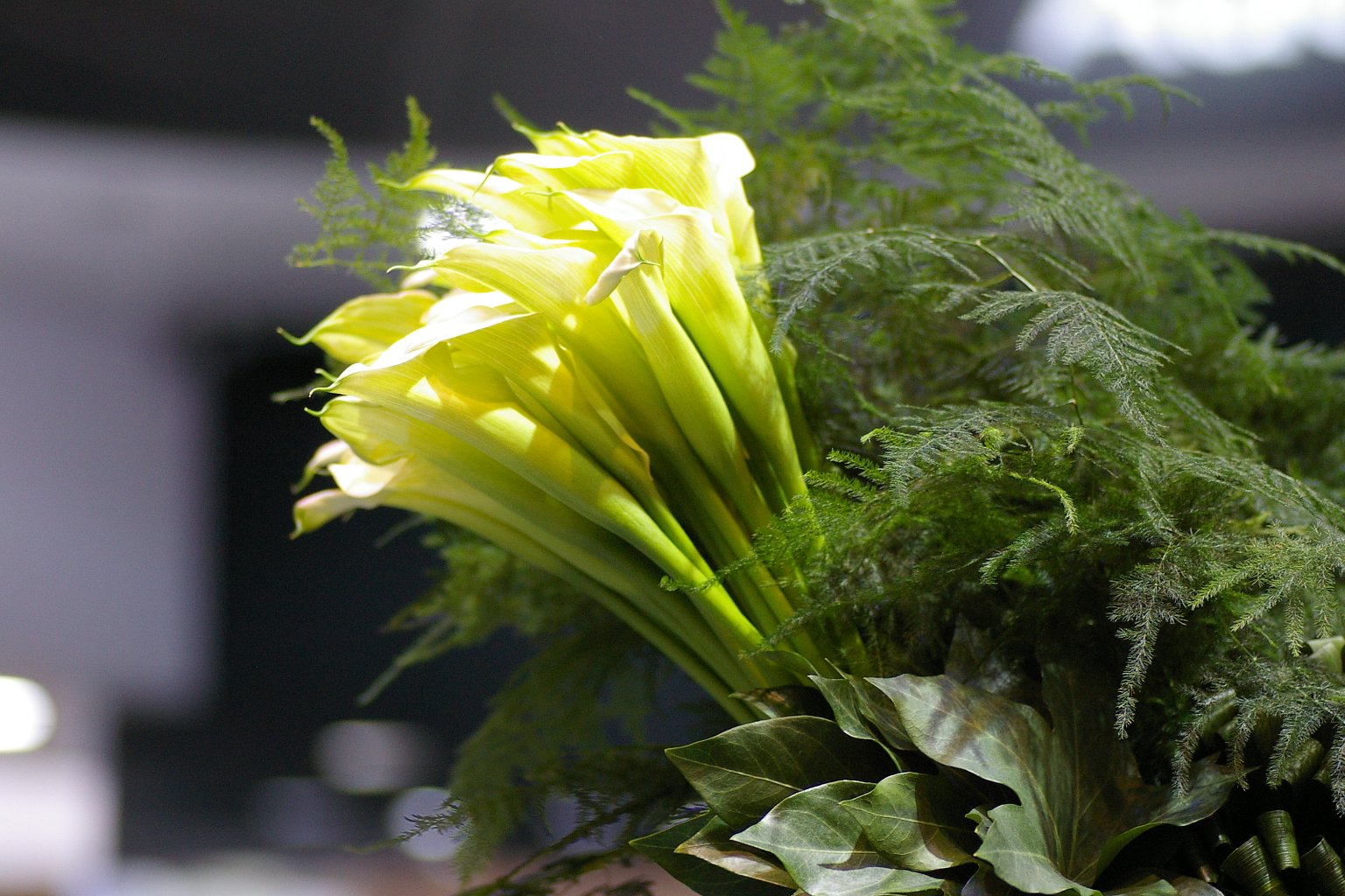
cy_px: 448
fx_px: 5043
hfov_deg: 15.2
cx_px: 672
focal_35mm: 135
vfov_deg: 10.2
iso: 800
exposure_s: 1/250
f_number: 2.8
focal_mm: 90
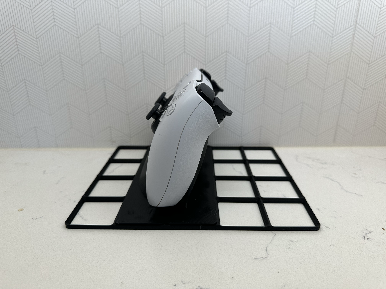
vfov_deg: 56.8
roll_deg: +0.7
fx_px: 268
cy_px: 144
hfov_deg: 71.6
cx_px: 193
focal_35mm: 24
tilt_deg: -21.4
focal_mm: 6.86
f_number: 1.78
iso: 125
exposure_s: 1/107
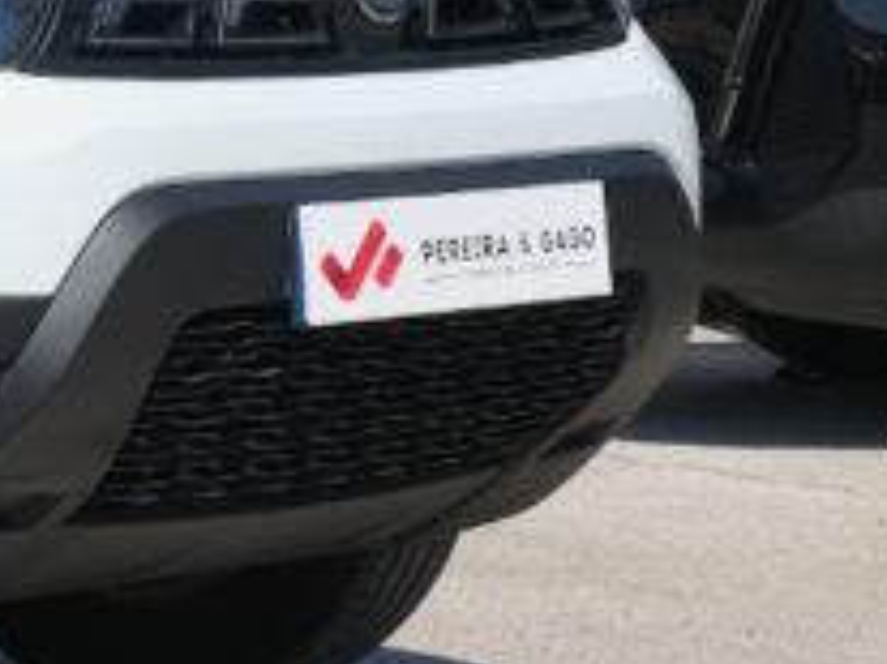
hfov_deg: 6.8
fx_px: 7196
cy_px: 88
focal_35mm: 281
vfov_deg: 5.3
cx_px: -1076
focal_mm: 39.6
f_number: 9
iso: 160
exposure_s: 1/320
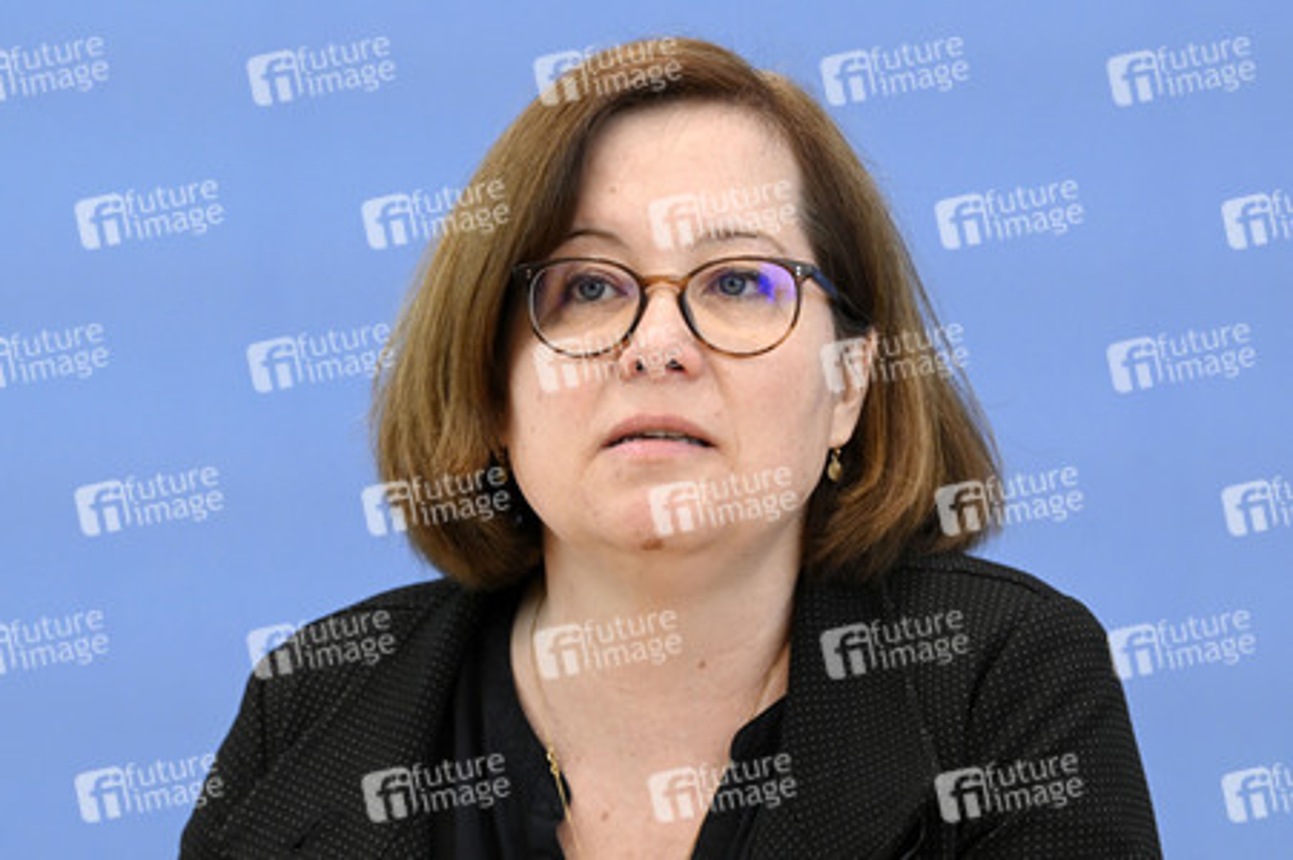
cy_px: 430
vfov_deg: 9.4
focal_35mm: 145
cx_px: 646
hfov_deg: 14.2
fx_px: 5204
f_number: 6.3
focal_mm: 145
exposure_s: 1/400
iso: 3200
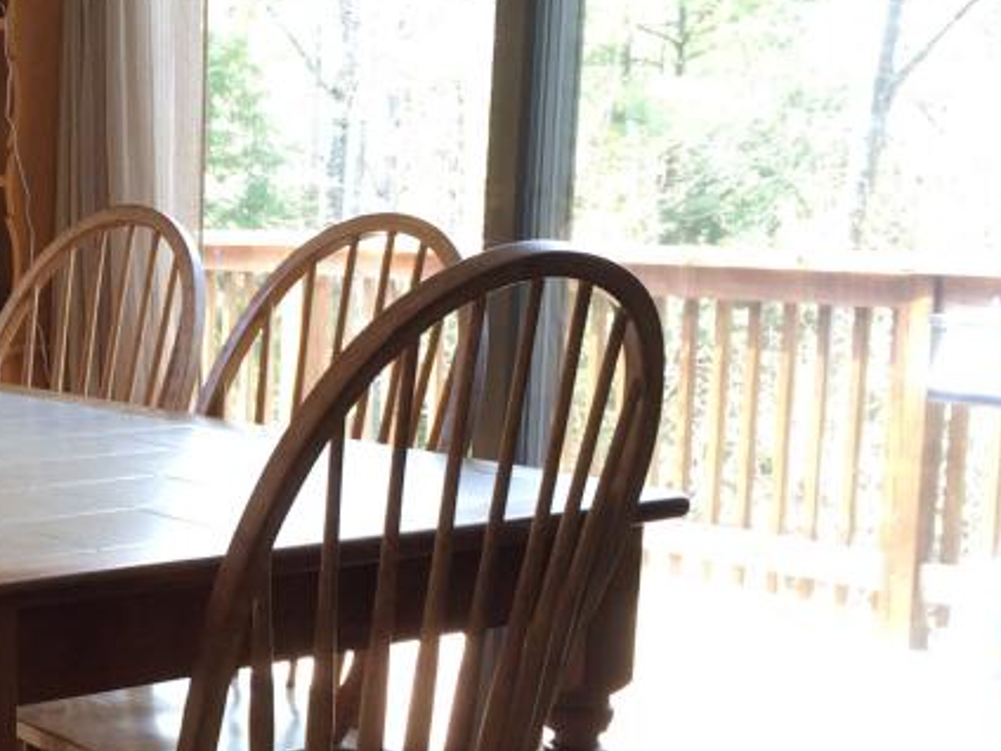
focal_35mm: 70
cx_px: -111
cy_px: 515
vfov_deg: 20.9
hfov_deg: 25.6
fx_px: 2024
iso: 40
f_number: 2.2
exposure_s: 1/40
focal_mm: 4.15
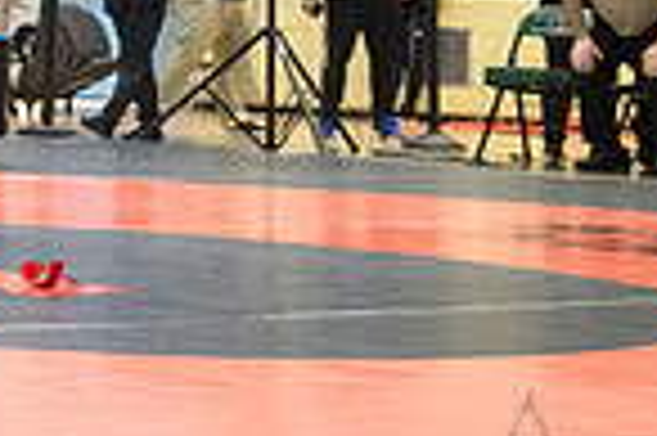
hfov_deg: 13.8
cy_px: -182
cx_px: -346
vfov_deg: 9.6
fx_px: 2534
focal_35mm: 139
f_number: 4
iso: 8000
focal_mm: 35
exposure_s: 1/320
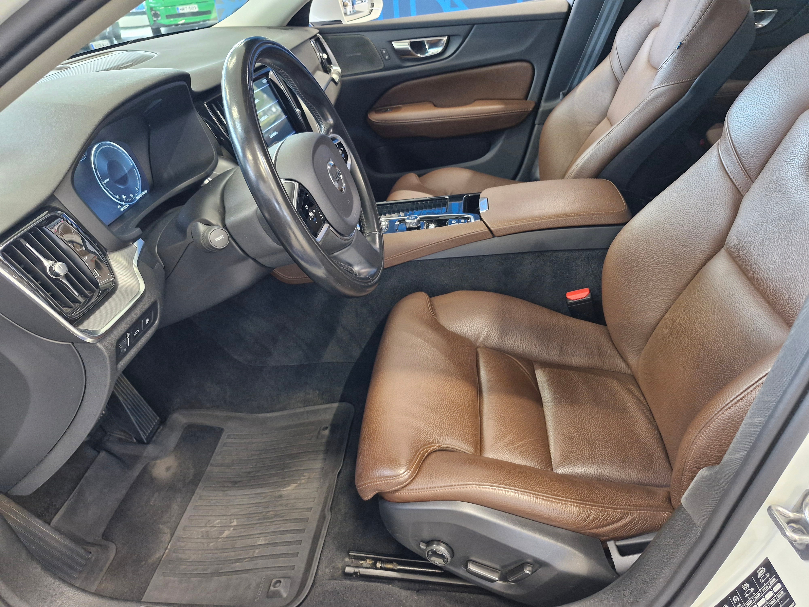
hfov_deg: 73.9
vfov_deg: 58.9
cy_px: 304
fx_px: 538
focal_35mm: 23
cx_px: 404
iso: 500
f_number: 1.8
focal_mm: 5.54
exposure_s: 1/50
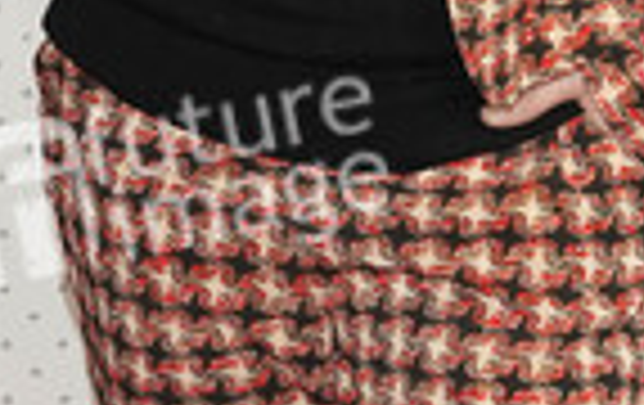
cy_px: -490
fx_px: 3500
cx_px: 288
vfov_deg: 6.4
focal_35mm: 199
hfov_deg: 10.5
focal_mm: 70
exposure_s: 1/250
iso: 2500
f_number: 8
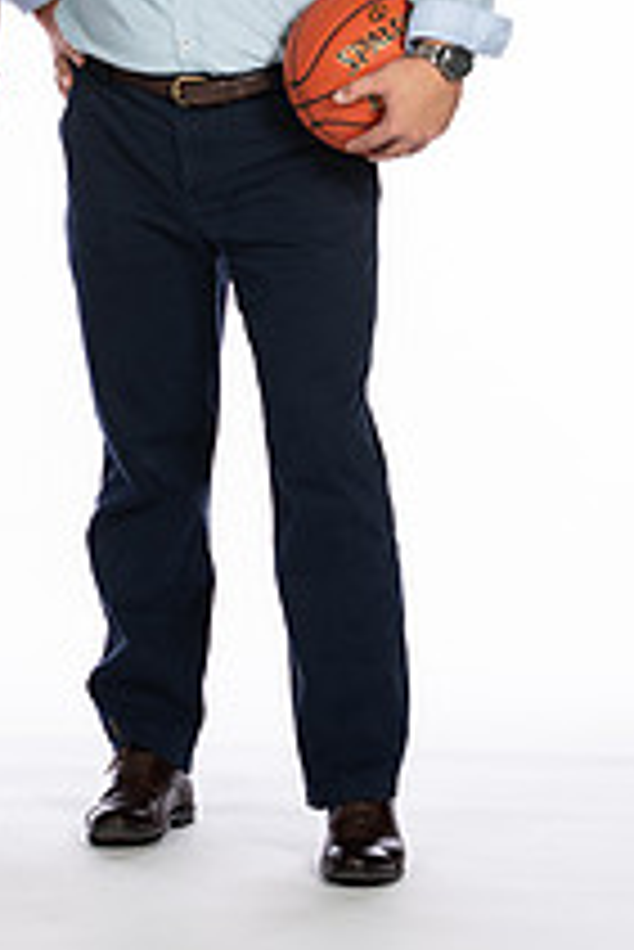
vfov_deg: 9.1
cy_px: 32
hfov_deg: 6.1
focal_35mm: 224
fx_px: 5907
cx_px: 49
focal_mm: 70
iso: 100
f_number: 5.6
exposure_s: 1/100
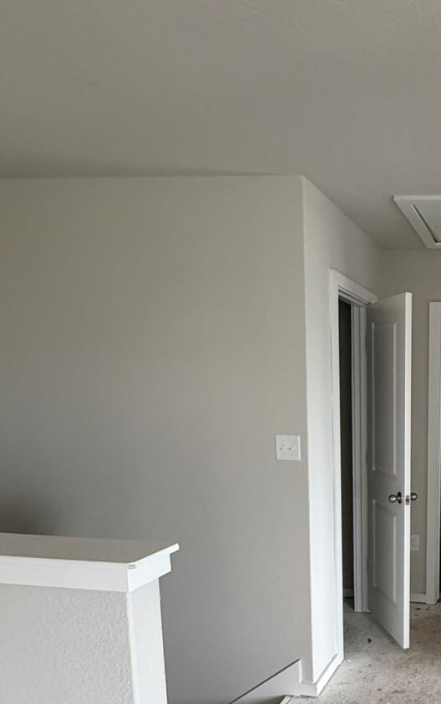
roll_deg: -2.3
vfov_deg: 66.3
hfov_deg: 38.7
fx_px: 519
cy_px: 478
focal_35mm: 27
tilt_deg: -8.9
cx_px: 475
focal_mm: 2.22
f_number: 2.2
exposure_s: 1/60
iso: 400
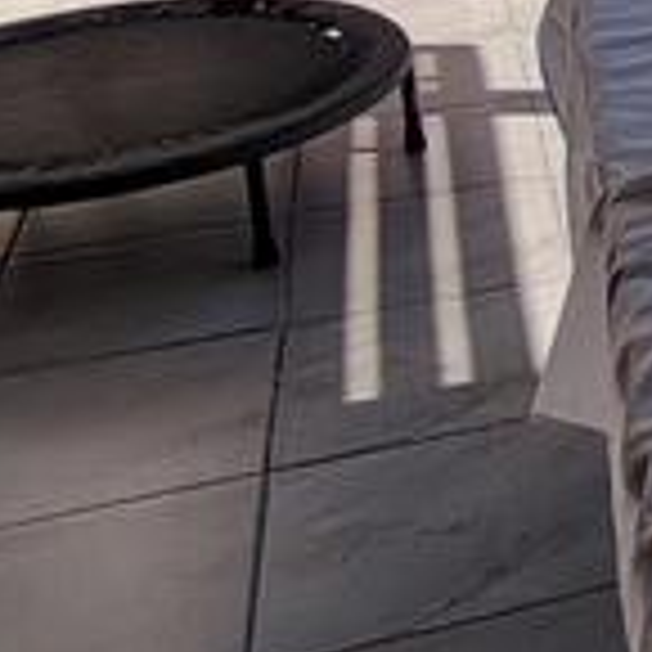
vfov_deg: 19.8
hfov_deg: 16.9
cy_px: -103
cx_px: 1205
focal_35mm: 83
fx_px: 1769
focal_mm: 1.42
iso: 100
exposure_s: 1/1774
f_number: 2.2
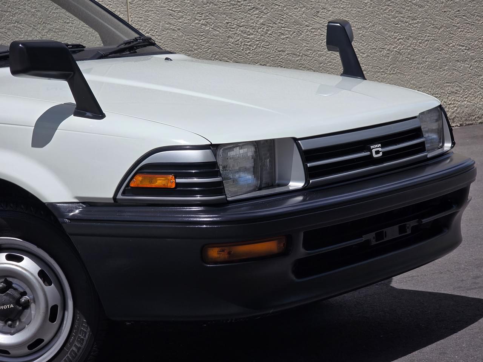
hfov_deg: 17.1
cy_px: 181
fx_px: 1605
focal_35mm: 115
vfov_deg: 12.9
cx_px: 242
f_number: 3.4
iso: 64
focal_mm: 18.6
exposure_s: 1/2252
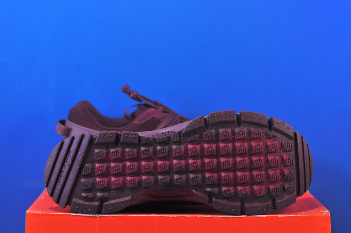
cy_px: 116
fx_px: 730
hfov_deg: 27.0
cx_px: 176
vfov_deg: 18.1
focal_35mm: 75
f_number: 2.5
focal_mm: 50
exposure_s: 1/320
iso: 250
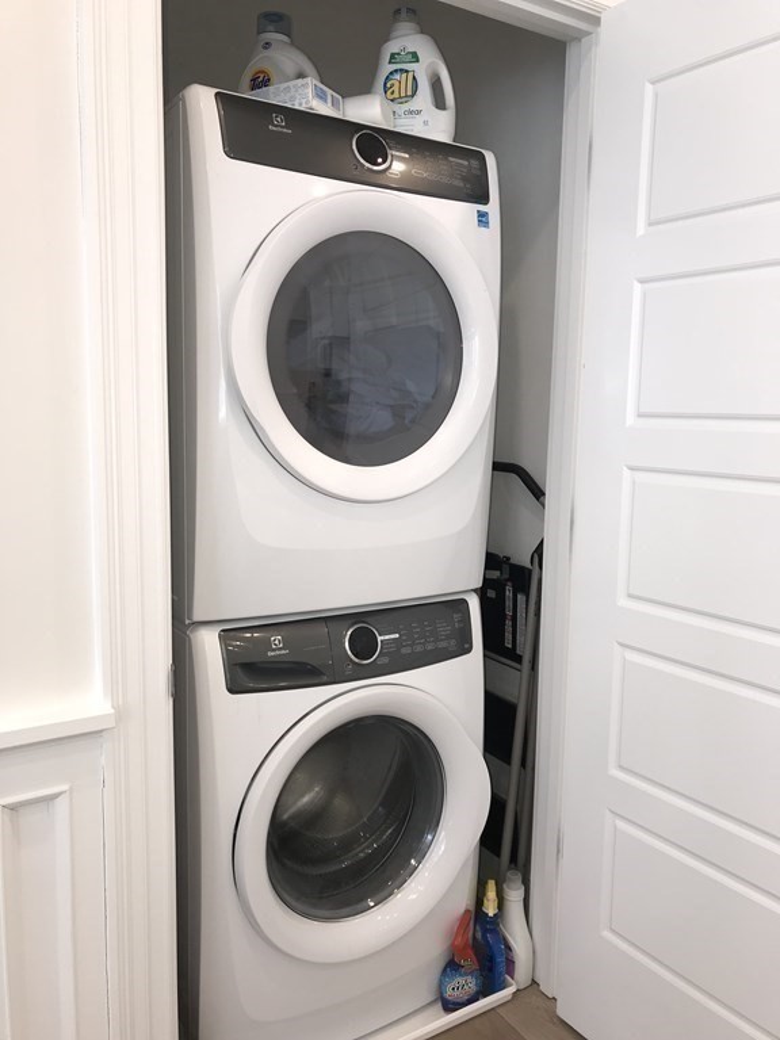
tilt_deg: -7.6
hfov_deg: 49.7
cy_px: 520
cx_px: 390
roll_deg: -0.9
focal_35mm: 28
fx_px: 841
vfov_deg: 63.4
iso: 20
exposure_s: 1/78
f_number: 1.8
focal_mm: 3.99
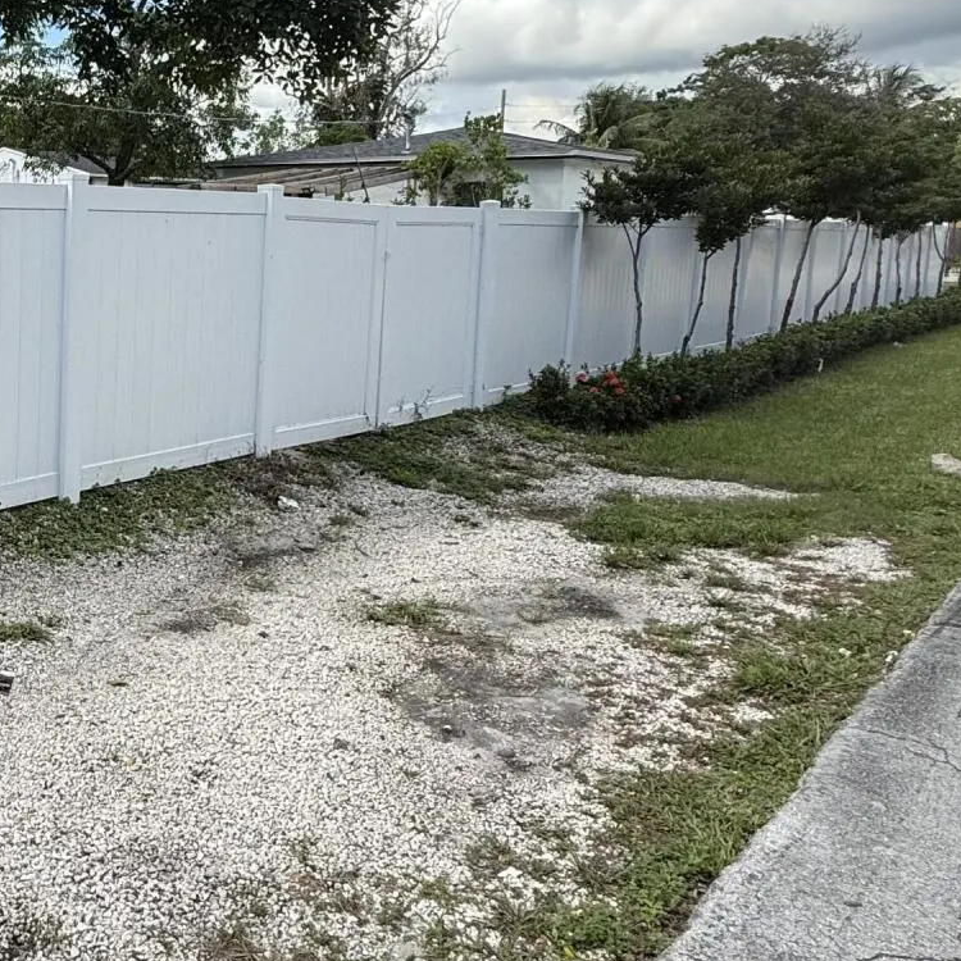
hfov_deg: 43.6
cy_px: 320
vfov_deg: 48.9
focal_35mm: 33
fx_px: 1036
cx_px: 29
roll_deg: -1.8
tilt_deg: -5.4
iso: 50
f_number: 2.2
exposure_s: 1/1087
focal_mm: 2.22
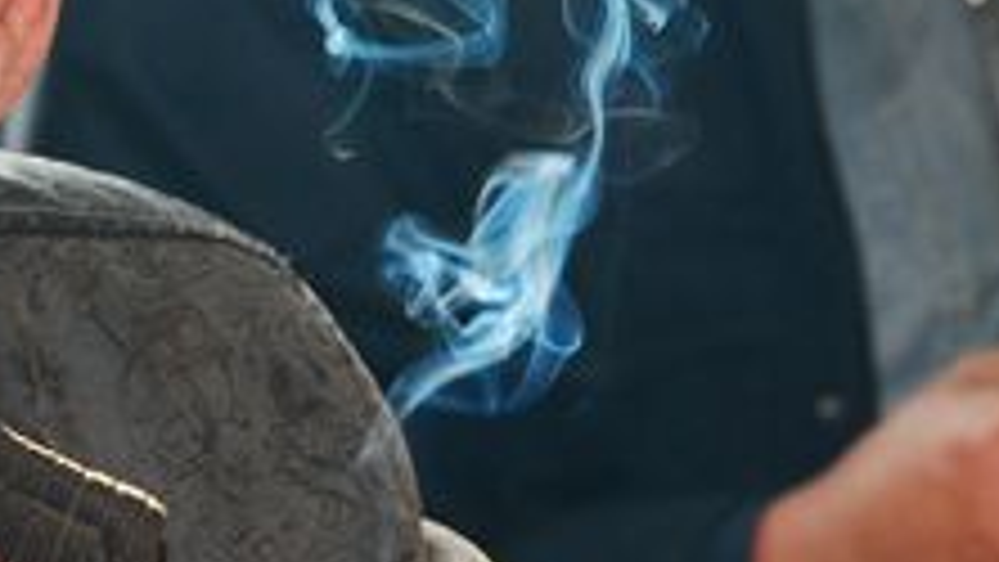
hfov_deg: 6.1
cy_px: 319
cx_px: -184
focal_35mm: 349
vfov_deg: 3.5
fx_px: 9257
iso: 400
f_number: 6.3
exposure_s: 1/125
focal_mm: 85
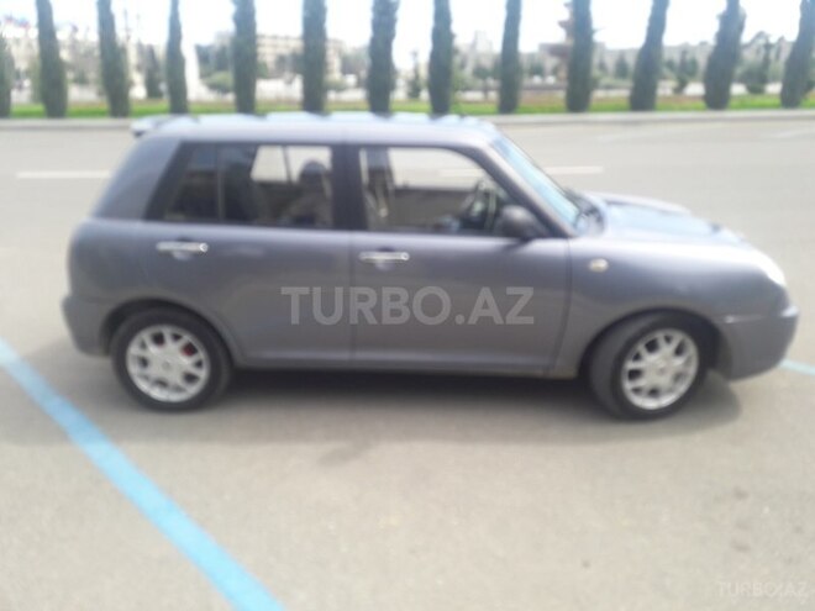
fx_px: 659
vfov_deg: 49.7
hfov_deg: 63.4
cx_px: 408
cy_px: 306
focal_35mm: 28
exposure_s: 1/507
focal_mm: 3.7
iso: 40
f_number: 1.9
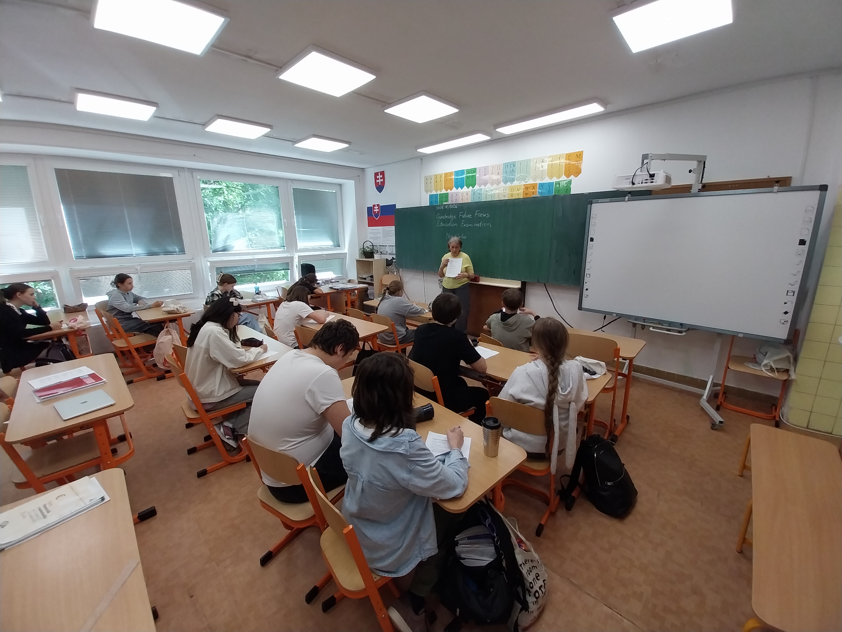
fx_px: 316
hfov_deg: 106.2
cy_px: 316
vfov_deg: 89.9
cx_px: 421
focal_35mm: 13
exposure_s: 1/100
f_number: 2.2
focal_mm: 1.13
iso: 100
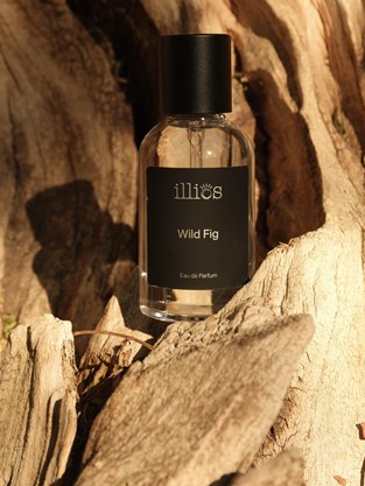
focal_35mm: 58
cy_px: 140
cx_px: 177
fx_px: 815
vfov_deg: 32.8
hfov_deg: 25.2
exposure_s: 1/220
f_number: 5.6
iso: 125
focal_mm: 27.9
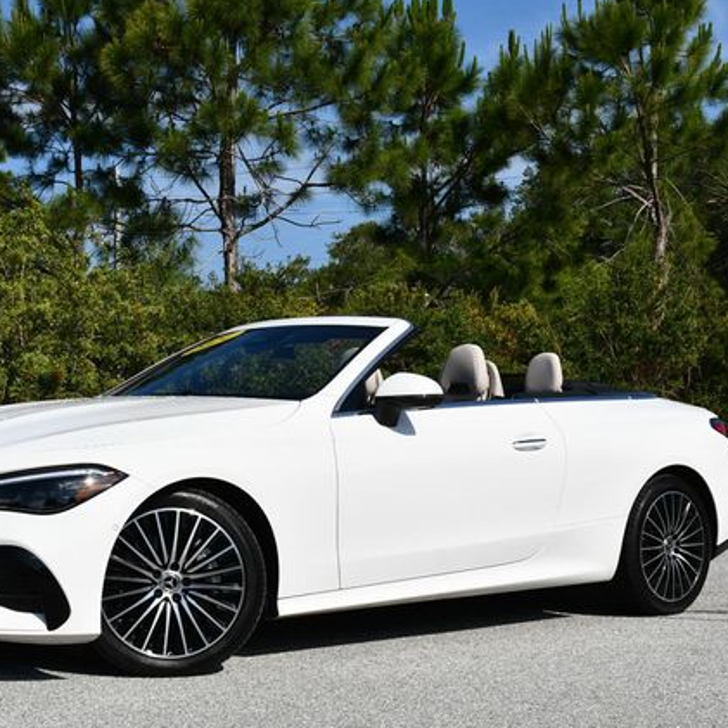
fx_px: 1475
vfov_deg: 27.7
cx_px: 266
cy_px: 363
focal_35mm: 62
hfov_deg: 27.6
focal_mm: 24
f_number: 9
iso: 100
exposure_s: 1/320
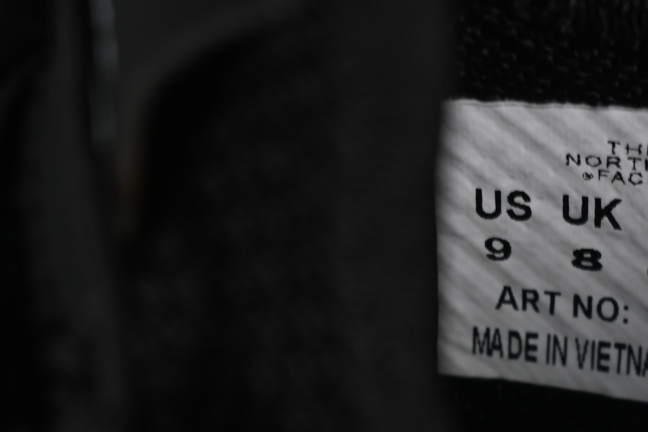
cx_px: 638
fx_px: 3024
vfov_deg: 8.2
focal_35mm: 168
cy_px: 328
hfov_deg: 12.1
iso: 160
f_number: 6.3
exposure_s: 1/50
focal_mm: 50
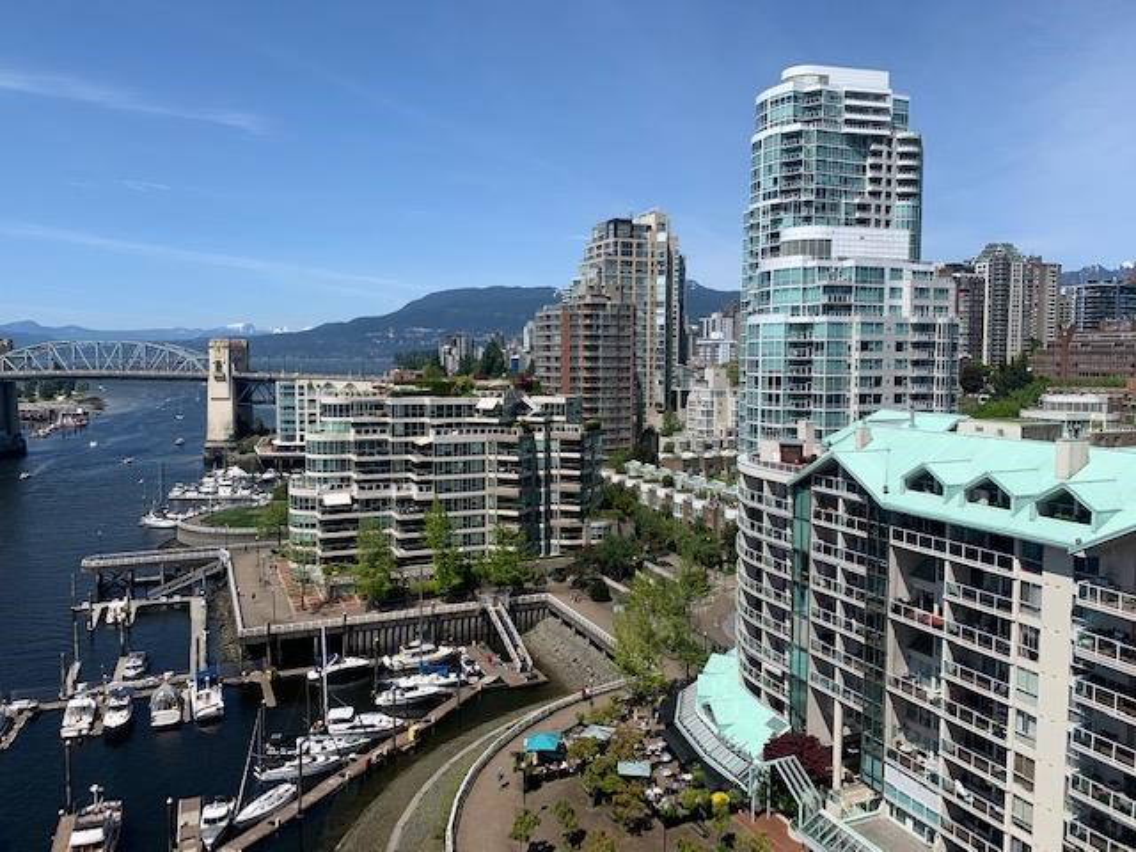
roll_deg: -0.8
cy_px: 426
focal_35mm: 26
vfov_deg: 53.1
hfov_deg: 67.3
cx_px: 568
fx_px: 853
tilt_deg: -2.9
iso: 25
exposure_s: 1/3289
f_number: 1.8
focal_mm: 4.25
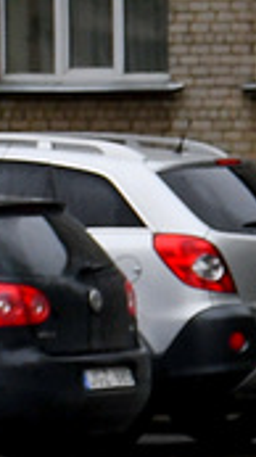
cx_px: 1634
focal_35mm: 449
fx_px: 5432
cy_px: 606
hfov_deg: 2.5
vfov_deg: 4.8
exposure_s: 1/100
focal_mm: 38
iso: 200
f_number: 6.3
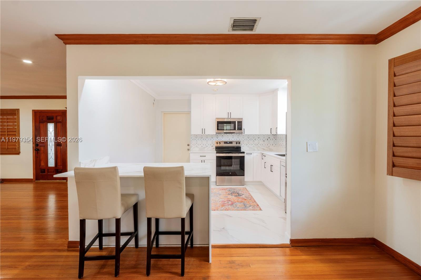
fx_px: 193
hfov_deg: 95.0
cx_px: 210
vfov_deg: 72.0
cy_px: 140
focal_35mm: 16
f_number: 8
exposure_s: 1/2.5
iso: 200
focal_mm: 11
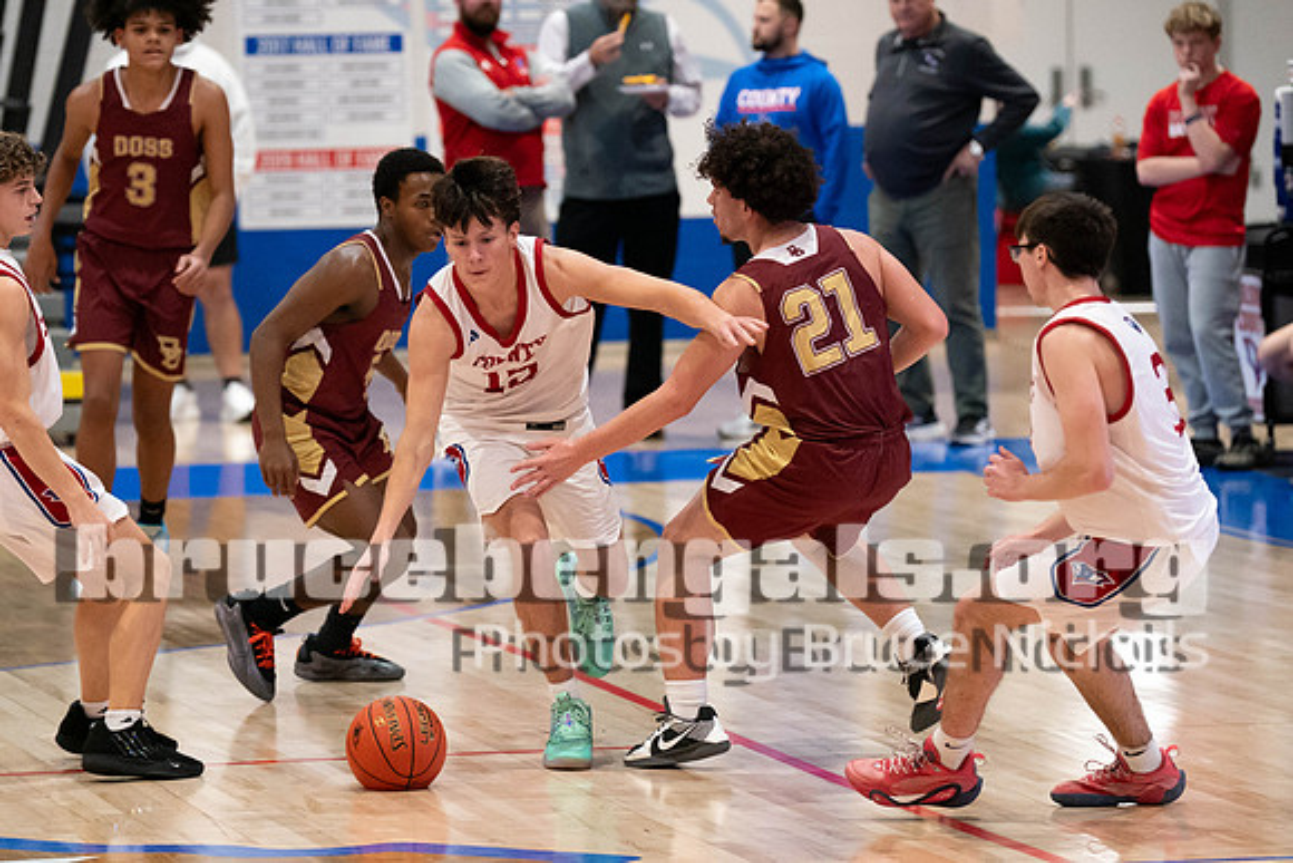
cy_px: 320
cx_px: 589
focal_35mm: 238
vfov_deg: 5.8
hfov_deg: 8.7
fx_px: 8546
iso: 4000
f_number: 2.8
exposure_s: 1/1000
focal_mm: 151
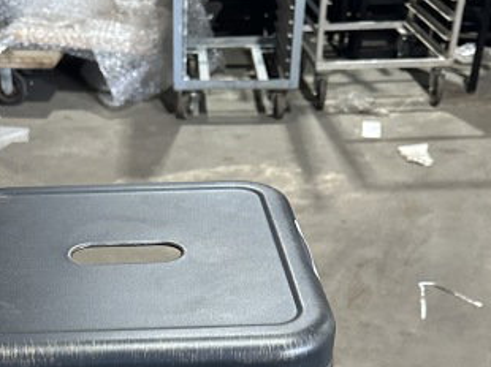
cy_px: 534
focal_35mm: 63
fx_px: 893
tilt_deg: -41.0
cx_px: 150
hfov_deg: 30.4
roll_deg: +0.4
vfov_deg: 20.3
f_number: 1.78
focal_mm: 6.86
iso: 640
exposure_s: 1/60
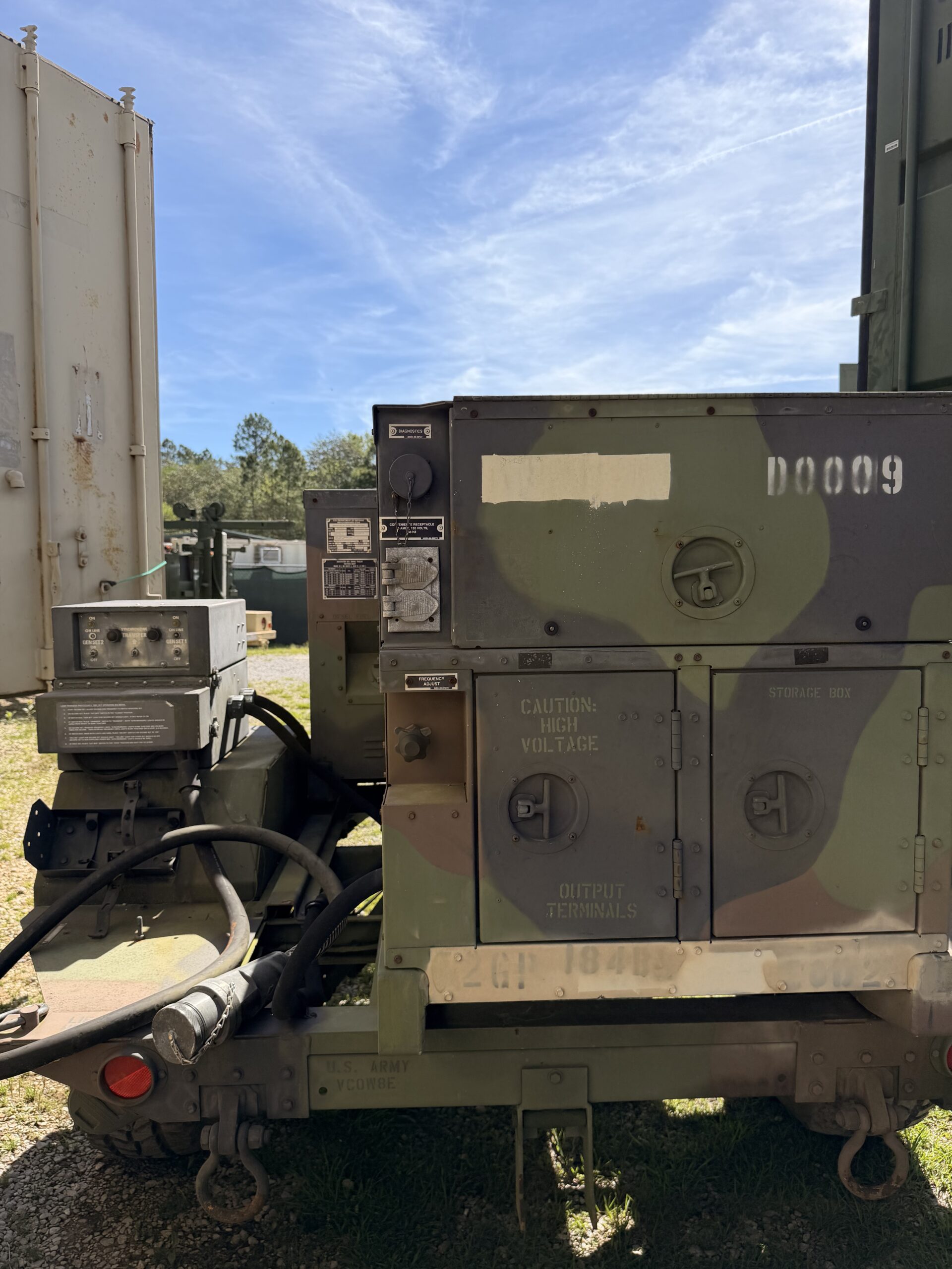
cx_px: 476
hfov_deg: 56.8
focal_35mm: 24
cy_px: 634
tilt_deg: -2.8
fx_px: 880
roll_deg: -0.8
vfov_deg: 71.6
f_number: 1.78
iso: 80
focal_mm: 6.76
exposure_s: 1/4673
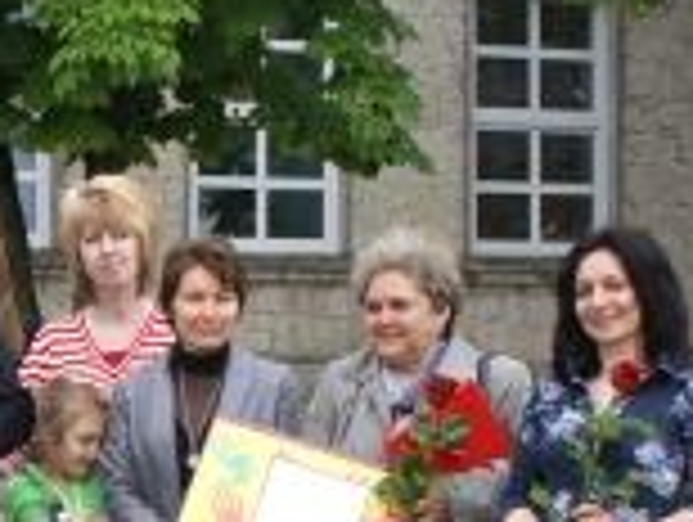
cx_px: -184
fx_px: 2627
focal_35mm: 131
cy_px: 416
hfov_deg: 14.5
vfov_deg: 11.3
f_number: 6.3
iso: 100
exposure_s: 1/80
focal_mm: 28
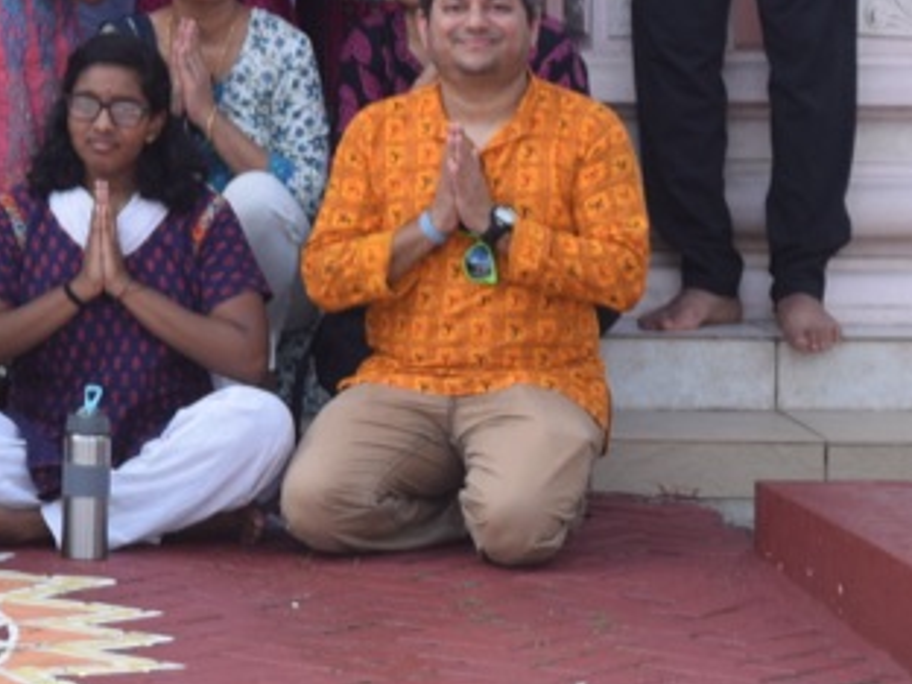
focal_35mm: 244
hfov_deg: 7.9
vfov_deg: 6.0
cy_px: -247
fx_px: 6428
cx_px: -687
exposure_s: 1/250
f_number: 8
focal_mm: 48
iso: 250
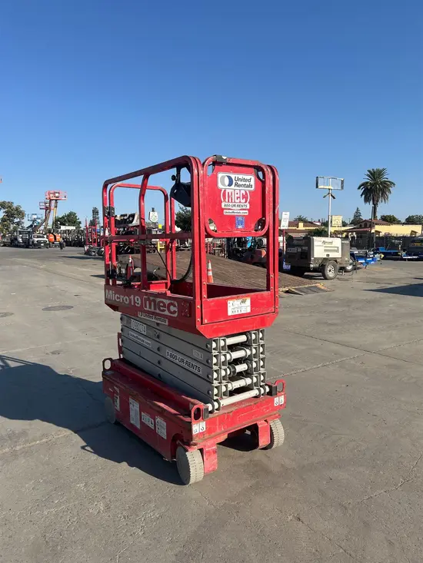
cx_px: 212
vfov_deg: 67.3
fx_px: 423
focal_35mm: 26
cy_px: 282
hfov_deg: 53.1
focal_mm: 5.7
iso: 50
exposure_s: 1/4274
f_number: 1.5
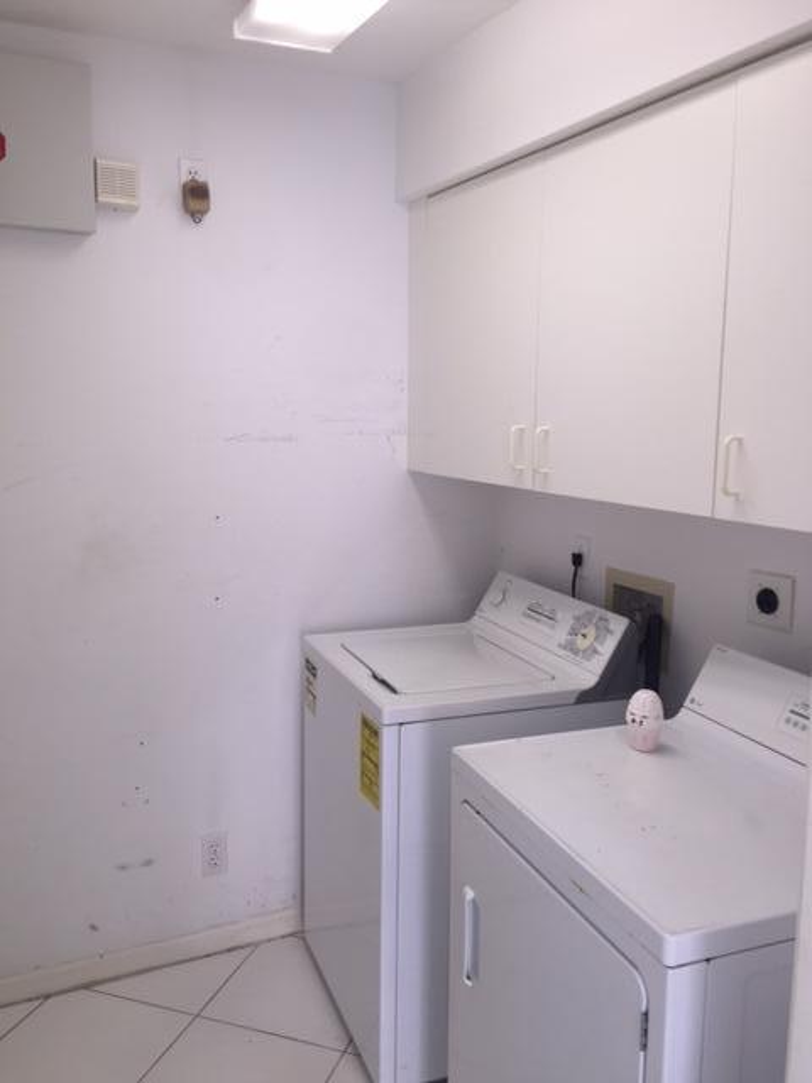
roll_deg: -0.7
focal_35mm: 29
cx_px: 406
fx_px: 907
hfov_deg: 48.2
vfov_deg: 61.7
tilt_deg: -7.4
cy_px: 542
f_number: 2.2
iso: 32
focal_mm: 4.15
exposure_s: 1/31
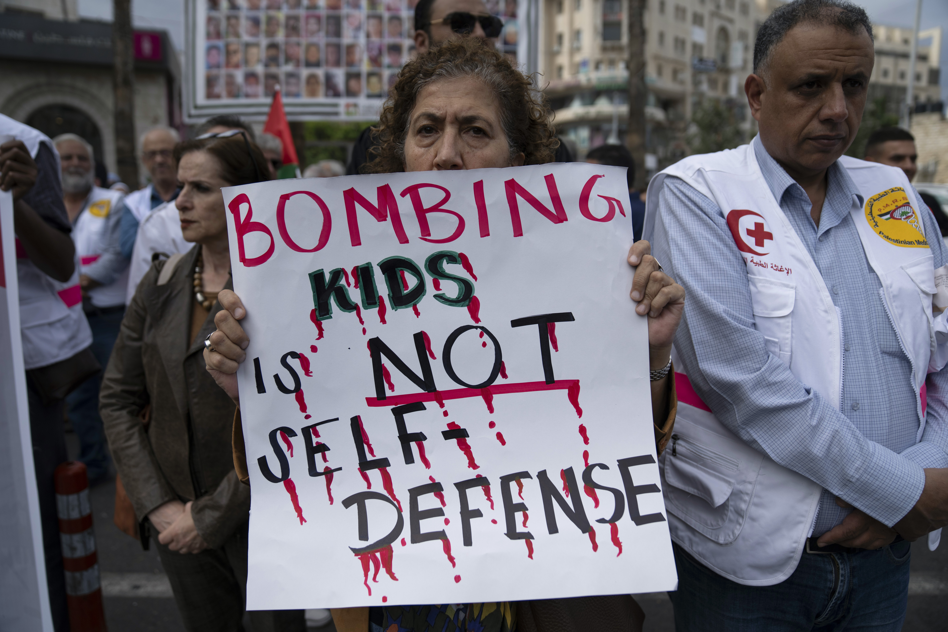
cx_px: 474
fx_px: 632
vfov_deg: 53.1
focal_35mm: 24
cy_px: 316
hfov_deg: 73.7
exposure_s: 1/2000
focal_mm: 24
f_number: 2.8
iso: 100
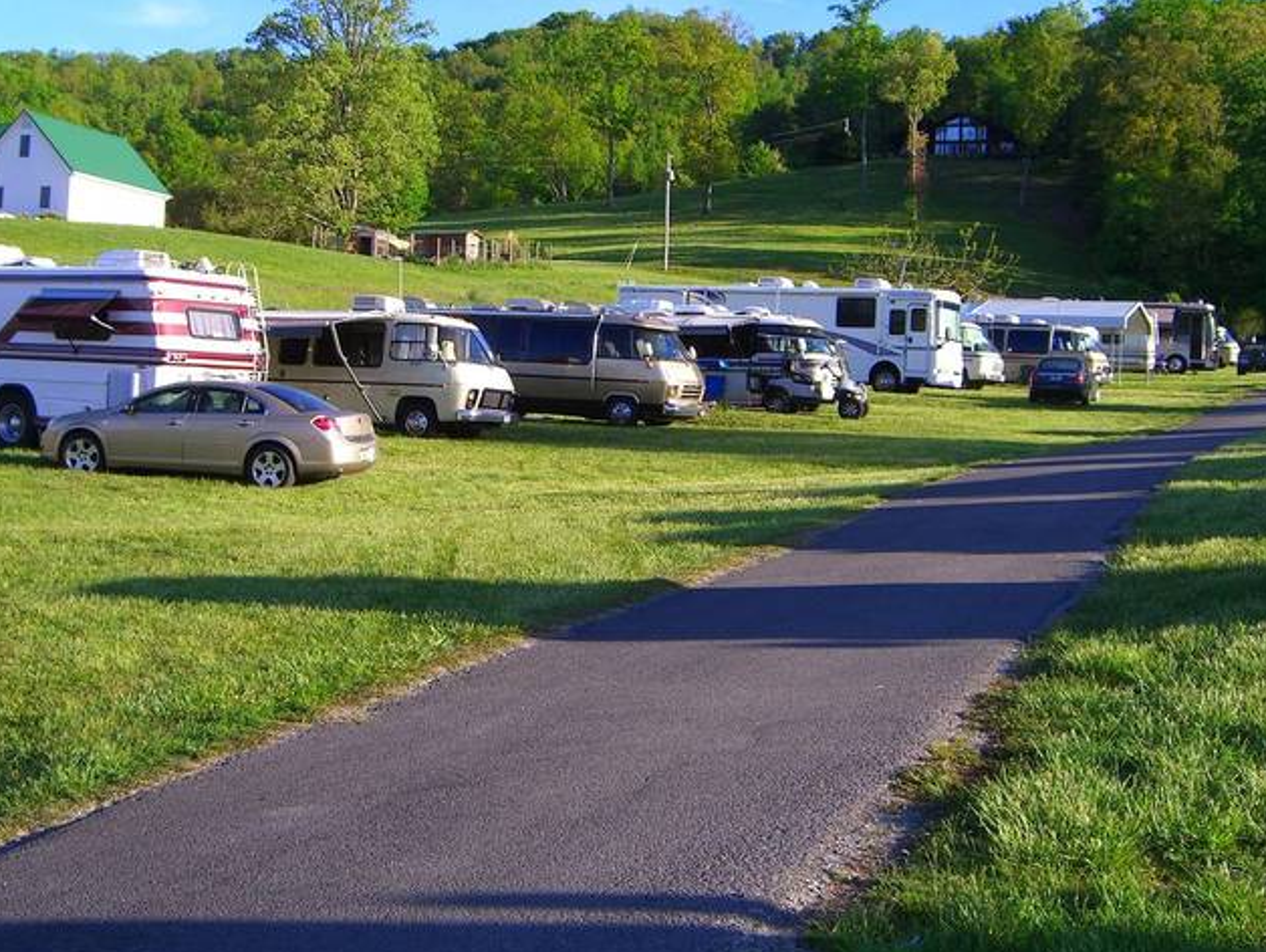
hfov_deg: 38.7
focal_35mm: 49
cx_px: 514
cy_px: 383
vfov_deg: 29.6
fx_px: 1793
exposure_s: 1/320
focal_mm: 7.9
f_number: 4
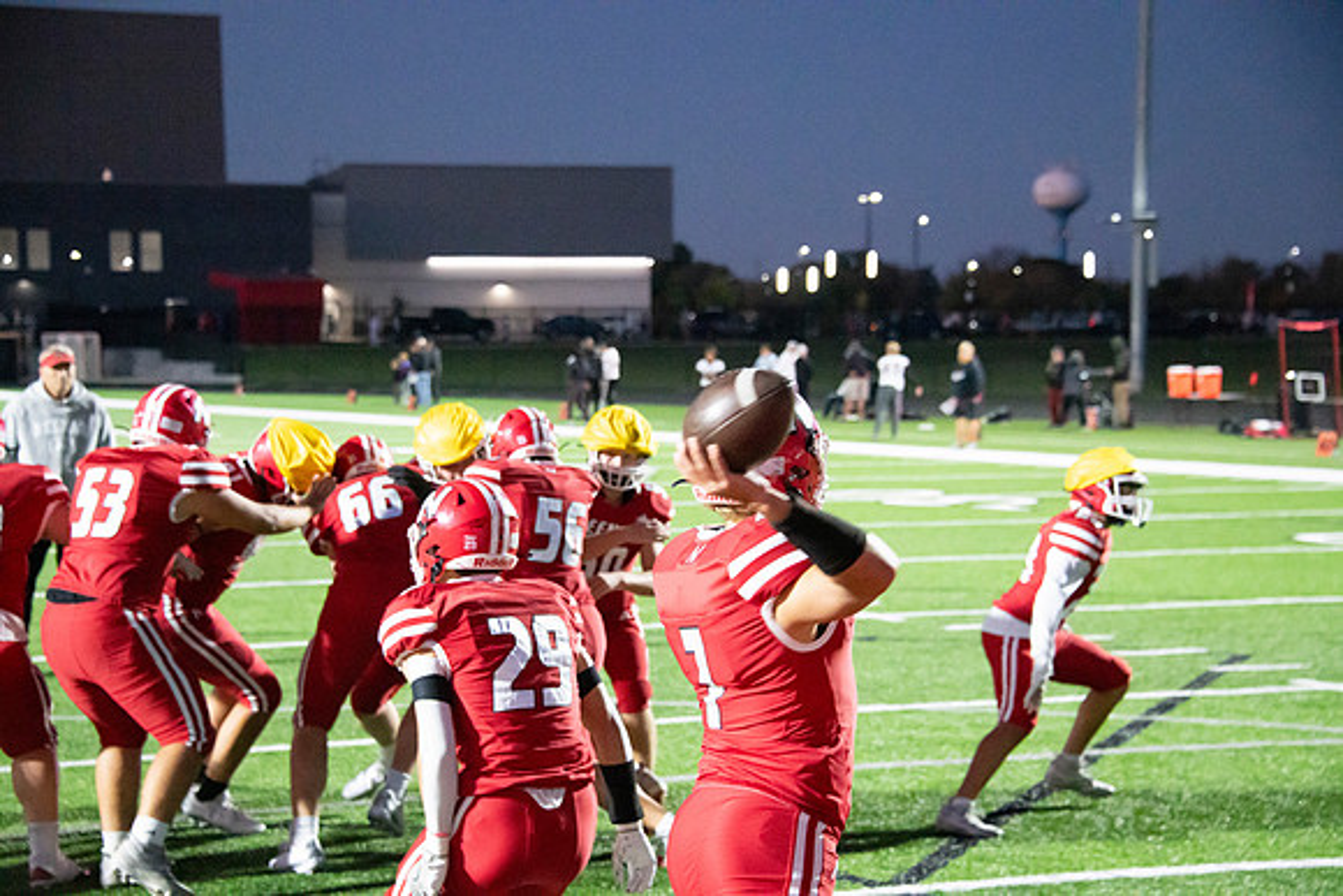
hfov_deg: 22.6
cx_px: 672
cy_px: 448
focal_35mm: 90
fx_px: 3358
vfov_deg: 15.2
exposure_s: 1/500
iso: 25600
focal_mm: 90
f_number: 5.6
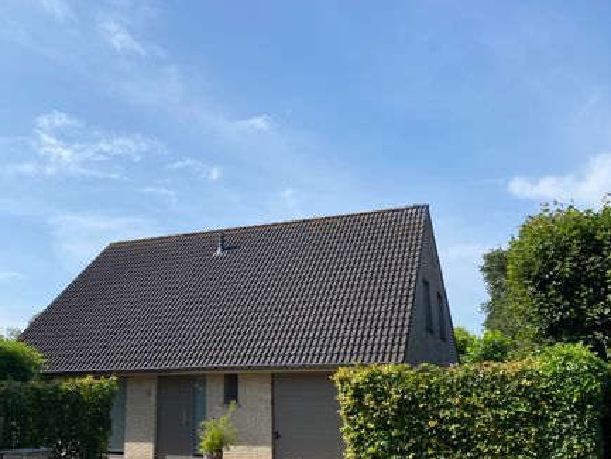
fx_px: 636
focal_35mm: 36
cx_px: 241
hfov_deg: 51.0
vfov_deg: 39.7
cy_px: 237
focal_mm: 4.25
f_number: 1.8
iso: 32
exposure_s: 1/3205
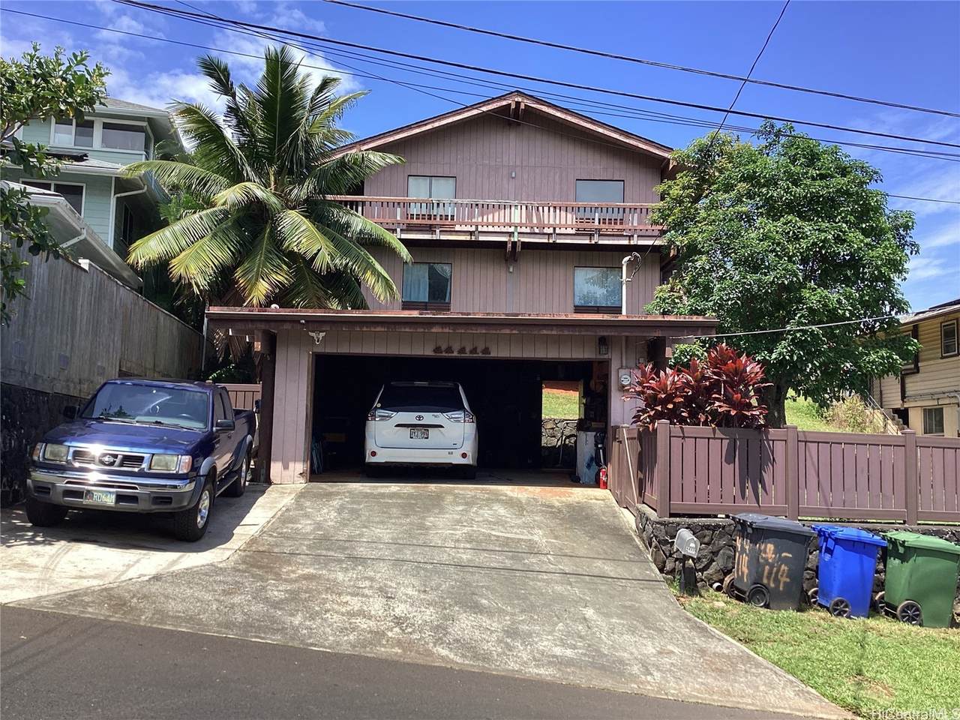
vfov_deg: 45.4
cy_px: 360
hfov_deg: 58.4
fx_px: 860
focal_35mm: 31
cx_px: 480
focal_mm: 3.3
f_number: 2.4
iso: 25
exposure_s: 1/769
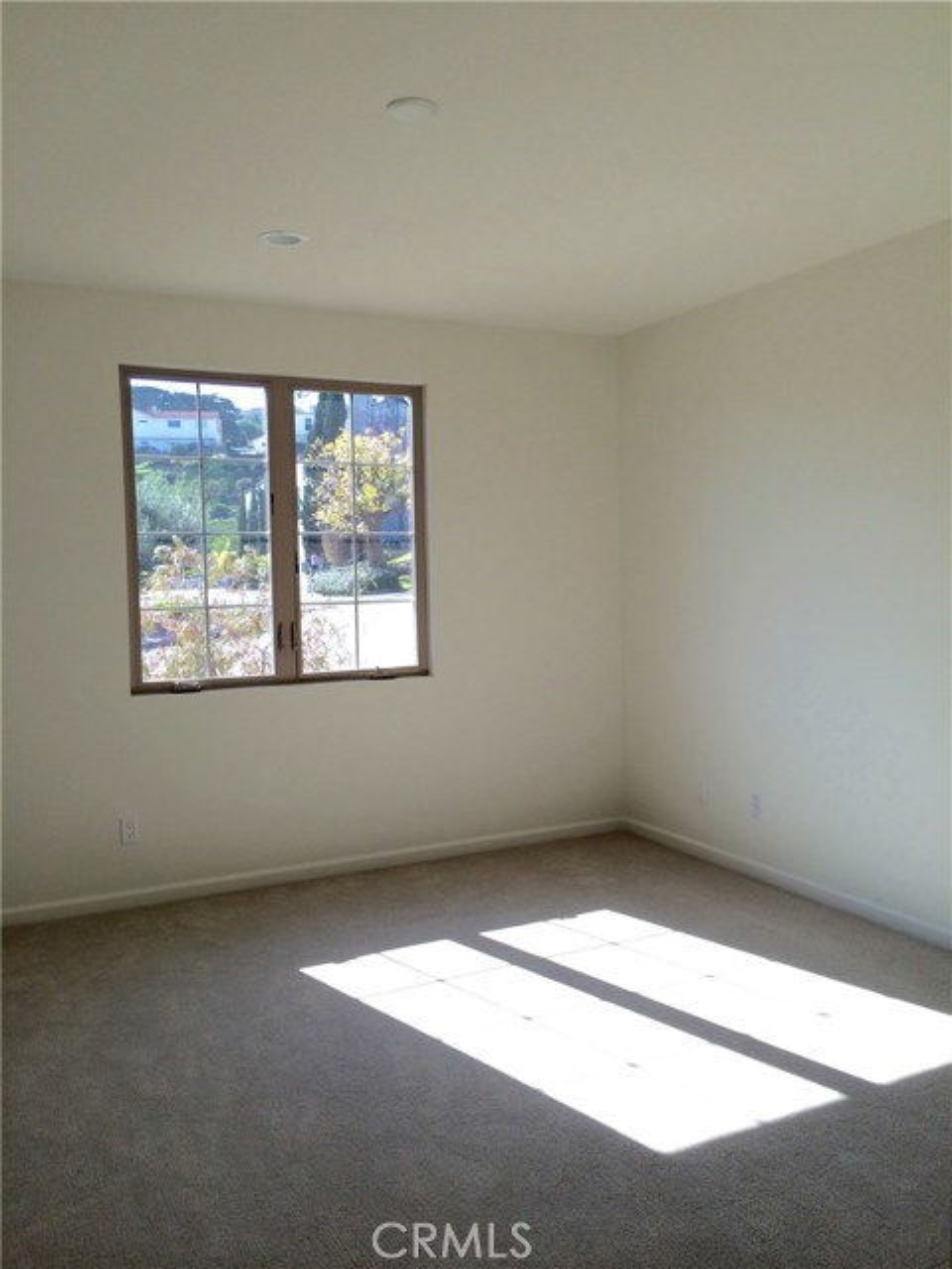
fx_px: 1063
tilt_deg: -4.1
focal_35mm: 29
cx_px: 476
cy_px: 634
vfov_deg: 61.7
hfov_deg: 48.2
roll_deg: +2.6
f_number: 2.2
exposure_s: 1/187
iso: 32
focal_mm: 4.15
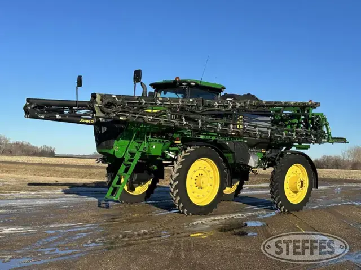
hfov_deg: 39.7
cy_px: 135
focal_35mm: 48
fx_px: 501
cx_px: 180
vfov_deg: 30.3
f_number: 1.78
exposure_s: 1/4545
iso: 64
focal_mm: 6.86
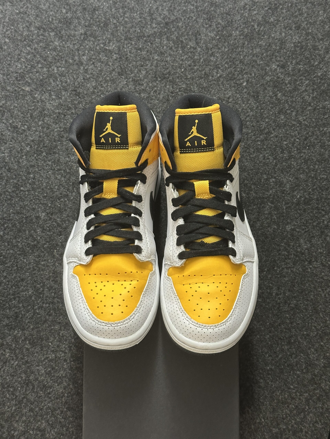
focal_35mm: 48
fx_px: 610
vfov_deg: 39.7
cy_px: 220
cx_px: 165
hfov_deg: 30.3
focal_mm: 6.86
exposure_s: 1/33
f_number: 1.78
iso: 320
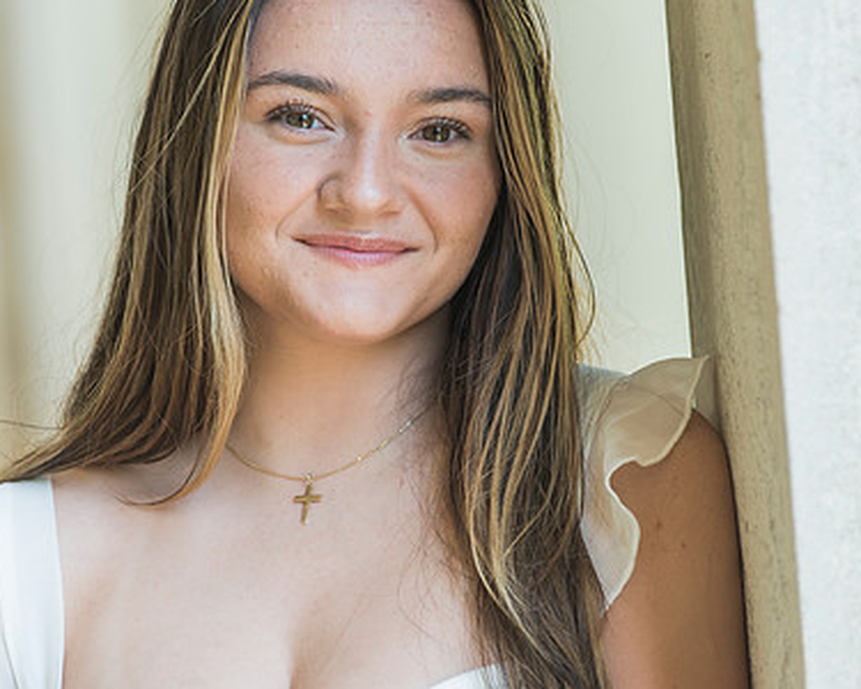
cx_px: 353
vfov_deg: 5.4
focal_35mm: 289
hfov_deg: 6.7
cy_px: 233
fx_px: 7364
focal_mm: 190
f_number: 4
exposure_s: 1/200
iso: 320
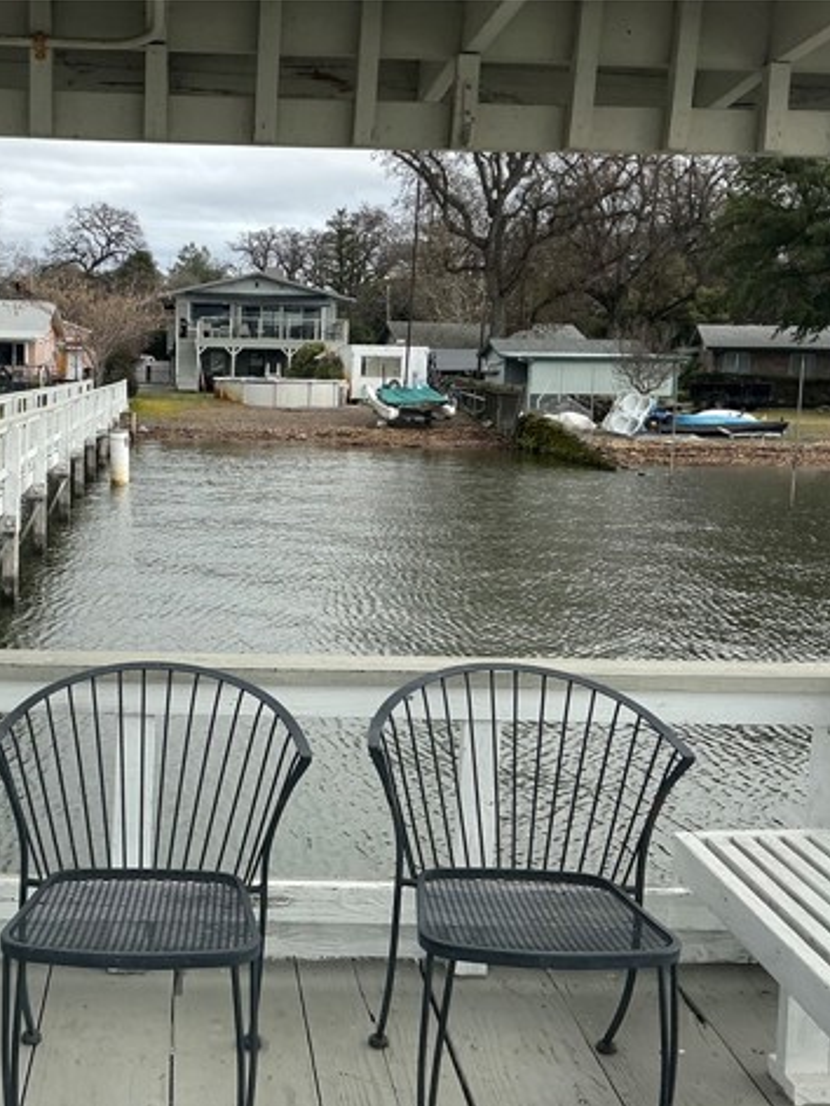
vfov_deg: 49.0
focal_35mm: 38
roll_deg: -1.5
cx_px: 237
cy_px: 560
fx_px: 1215
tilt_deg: -7.9
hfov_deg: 37.1
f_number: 1.8
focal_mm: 3
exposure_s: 1/1168
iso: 25
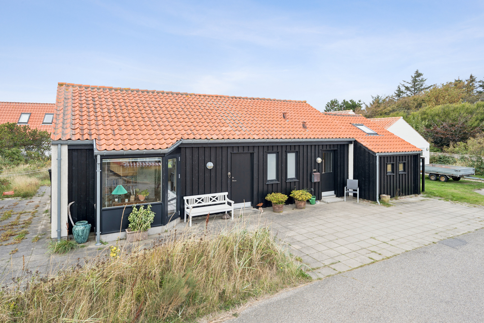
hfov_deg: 81.2
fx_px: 282
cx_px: 242
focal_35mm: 21
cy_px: 162
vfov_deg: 59.5
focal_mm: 21
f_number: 5
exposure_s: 1/160
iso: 125
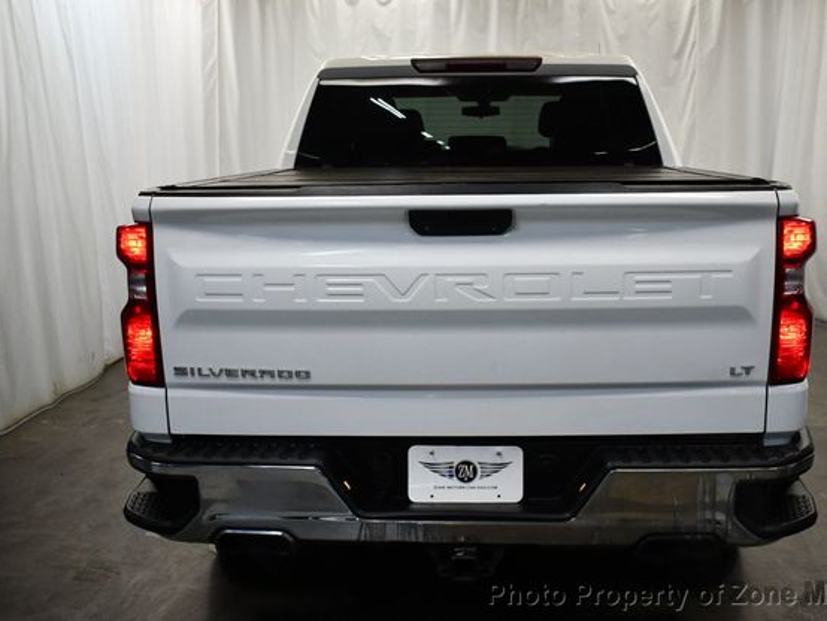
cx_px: 469
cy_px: 303
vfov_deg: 36.0
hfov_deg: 46.7
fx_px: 956
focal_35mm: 40
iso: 800
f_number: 3.5
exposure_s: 1/200
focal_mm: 18
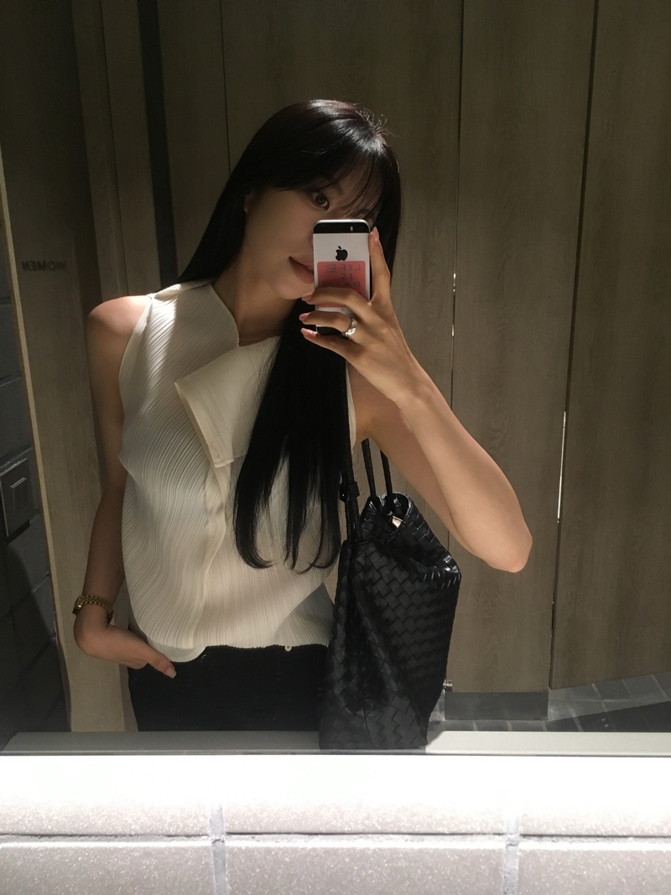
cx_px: 336
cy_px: 448
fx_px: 750
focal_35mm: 29
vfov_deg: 61.7
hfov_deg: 48.2
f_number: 2.2
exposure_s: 1/24
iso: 200
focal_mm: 4.15
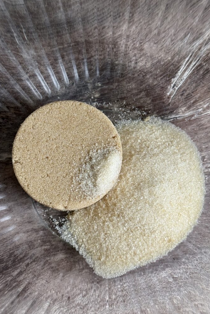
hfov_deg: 26.5
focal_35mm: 51
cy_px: 158
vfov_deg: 38.9
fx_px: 446
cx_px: 102
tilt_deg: -81.8
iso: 125
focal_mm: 6.76
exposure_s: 1/60
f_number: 1.78
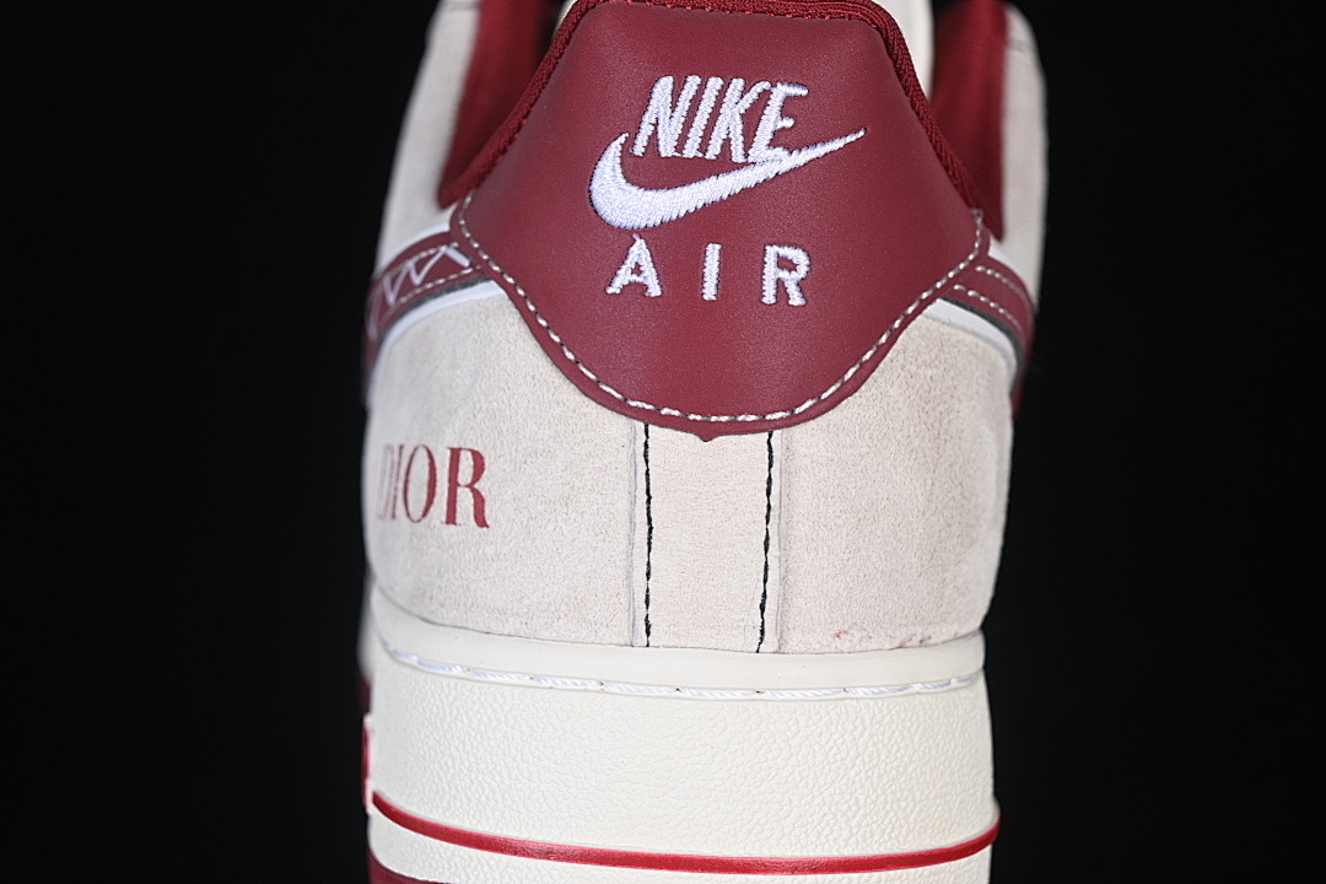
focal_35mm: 75
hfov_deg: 27.0
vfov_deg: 18.2
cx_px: 663
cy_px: 442
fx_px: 2762
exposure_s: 1/80
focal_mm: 50
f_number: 7.1
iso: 160
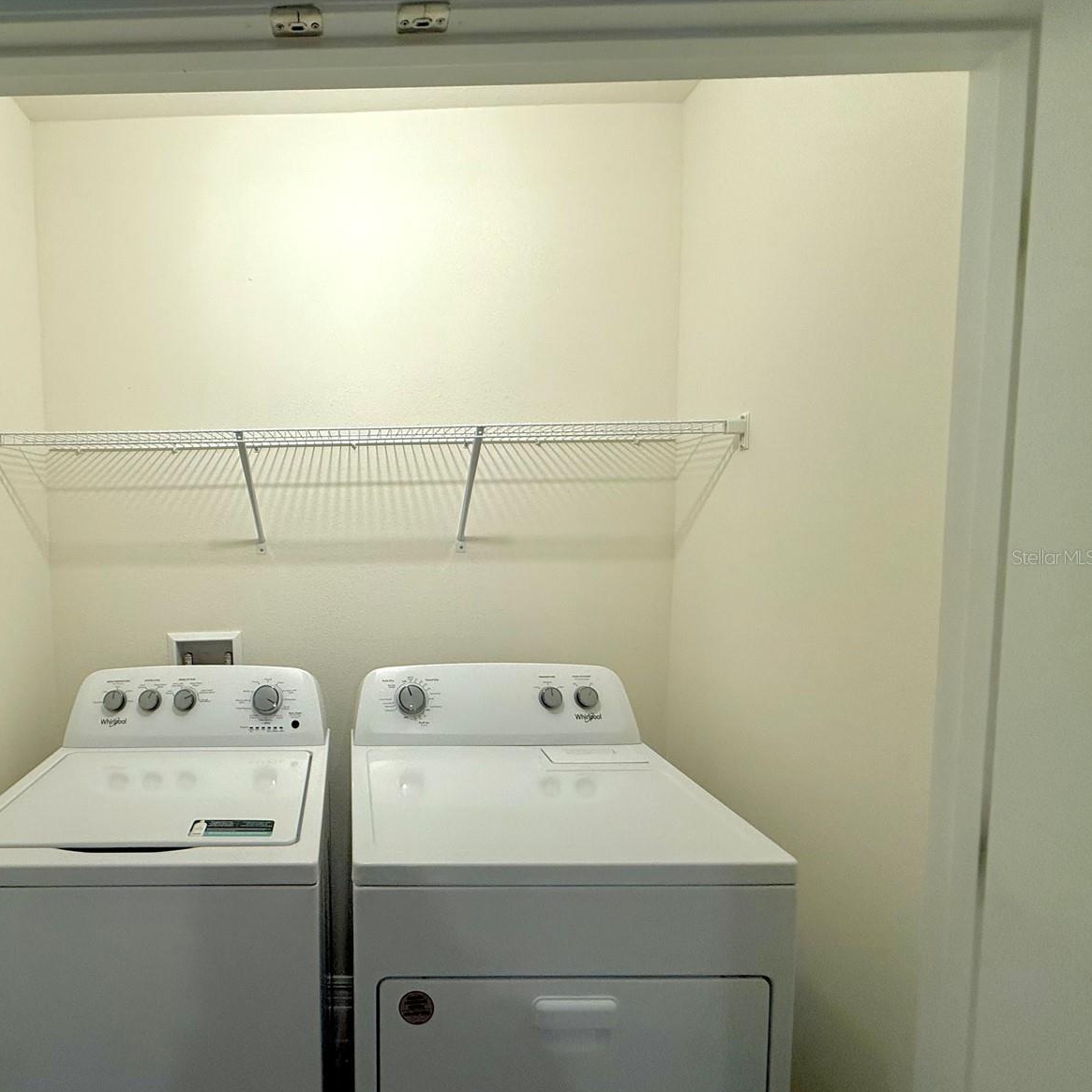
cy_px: 557
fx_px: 607
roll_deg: -0.3
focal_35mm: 17
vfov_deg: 84.0
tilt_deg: -2.5
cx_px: 351
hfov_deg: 80.7
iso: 160
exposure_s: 1/120
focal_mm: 2.22
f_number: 2.2
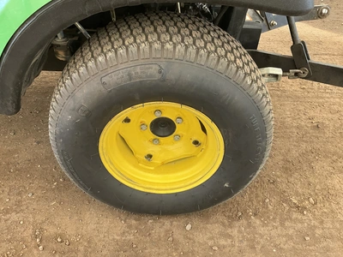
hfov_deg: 61.7
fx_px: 287
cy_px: 128
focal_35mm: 29
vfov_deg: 48.2
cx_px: 172
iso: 50
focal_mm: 3
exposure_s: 1/122
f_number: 1.8
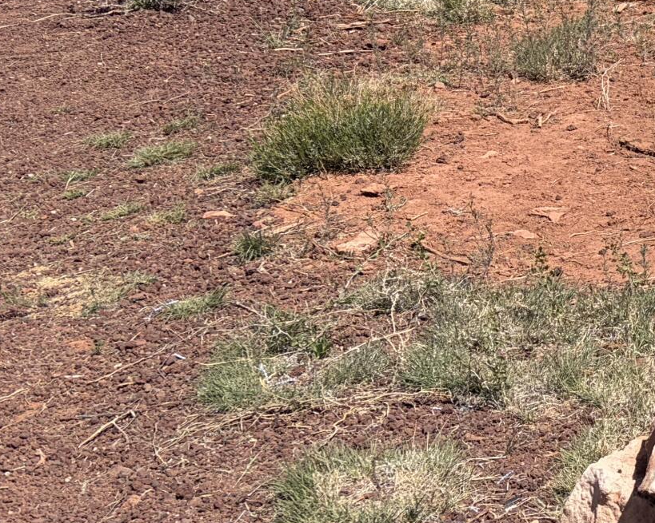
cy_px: 133
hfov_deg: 17.3
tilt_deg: -16.4
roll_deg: -0.8
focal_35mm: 93
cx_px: 1128
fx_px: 1803
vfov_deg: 16.5
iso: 50
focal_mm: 5.96
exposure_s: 1/3623
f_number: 1.6
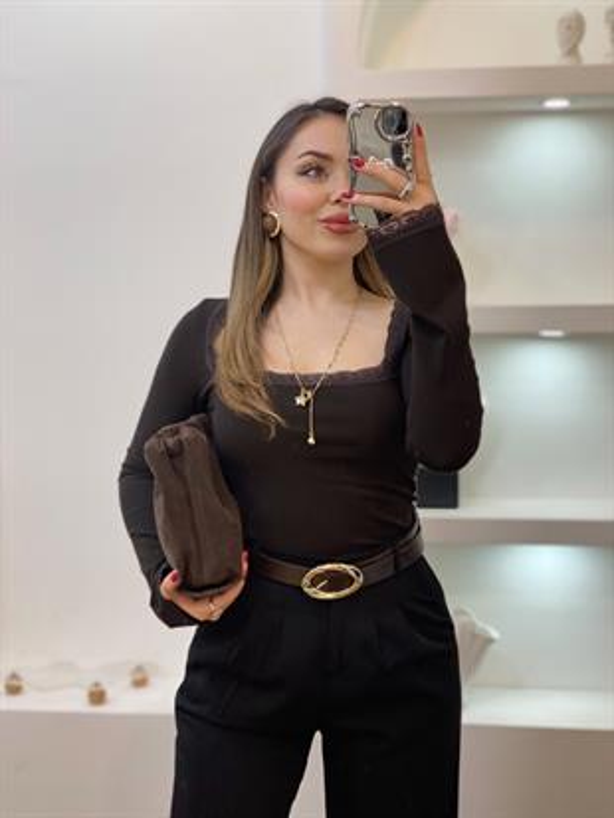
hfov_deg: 28.0
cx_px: 307
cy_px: 409
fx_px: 1229
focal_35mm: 52
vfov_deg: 36.8
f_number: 2
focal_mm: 6
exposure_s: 1/100
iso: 100
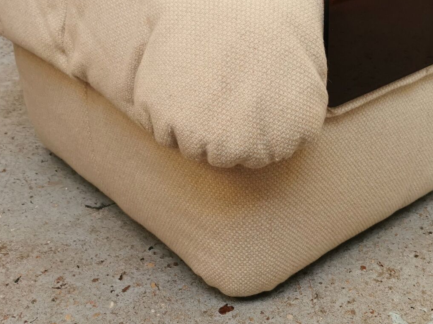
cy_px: 101
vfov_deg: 27.3
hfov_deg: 35.9
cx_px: 283
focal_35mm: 53
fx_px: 663
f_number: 1.8
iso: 160
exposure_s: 1/100
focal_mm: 5.58
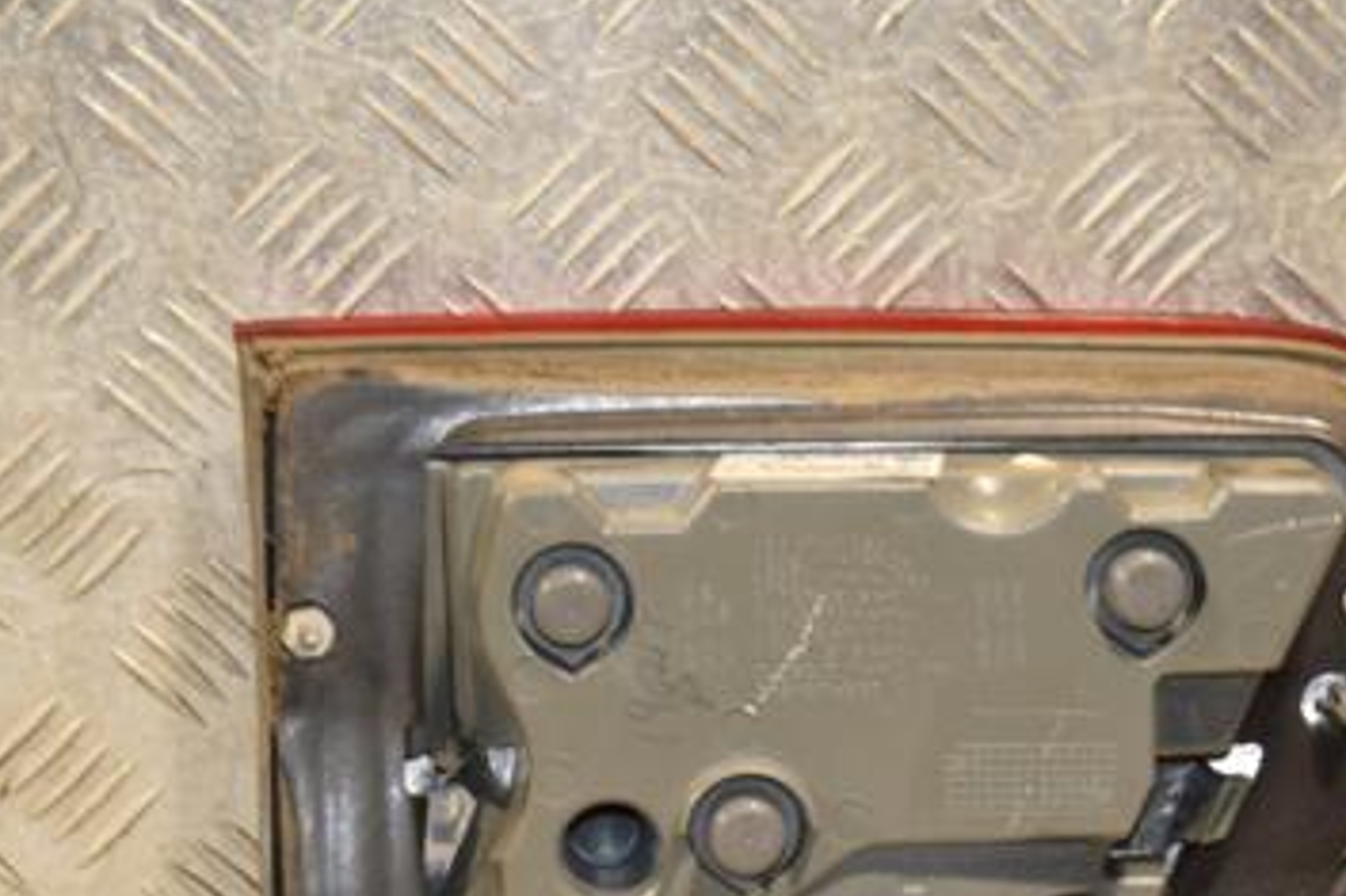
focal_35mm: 158
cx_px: 827
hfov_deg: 13.0
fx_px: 5904
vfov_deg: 8.7
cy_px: 686
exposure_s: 1/100
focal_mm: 62
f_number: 5.3
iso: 800
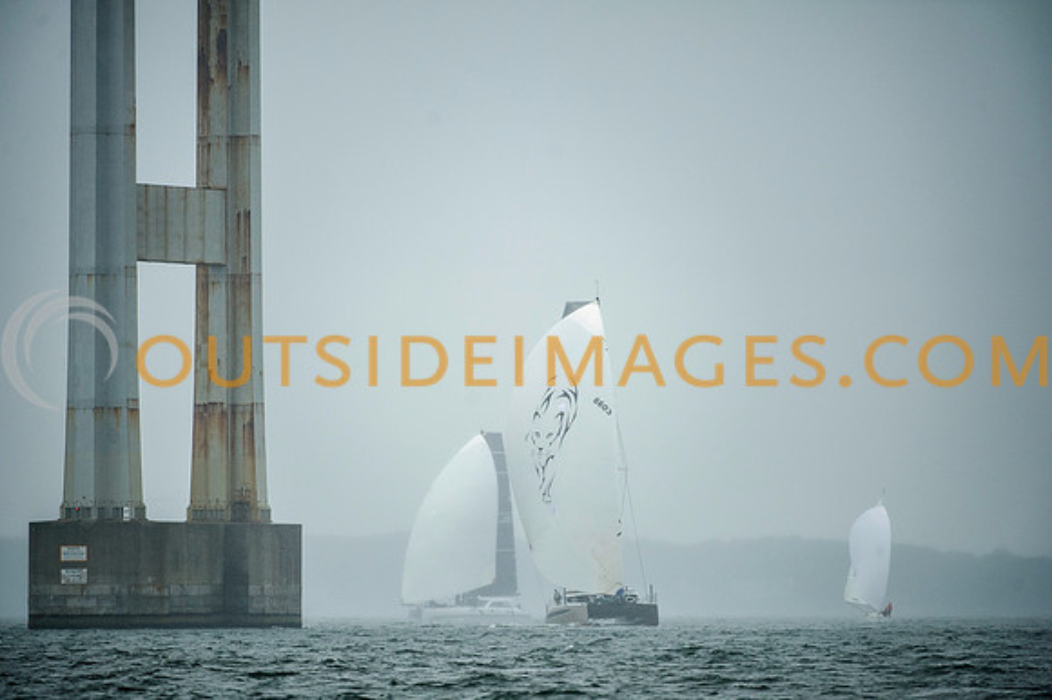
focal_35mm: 367
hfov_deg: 5.6
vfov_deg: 3.7
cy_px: 350
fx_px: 10714
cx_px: 526
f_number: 4
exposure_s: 1/1600
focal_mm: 350
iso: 640
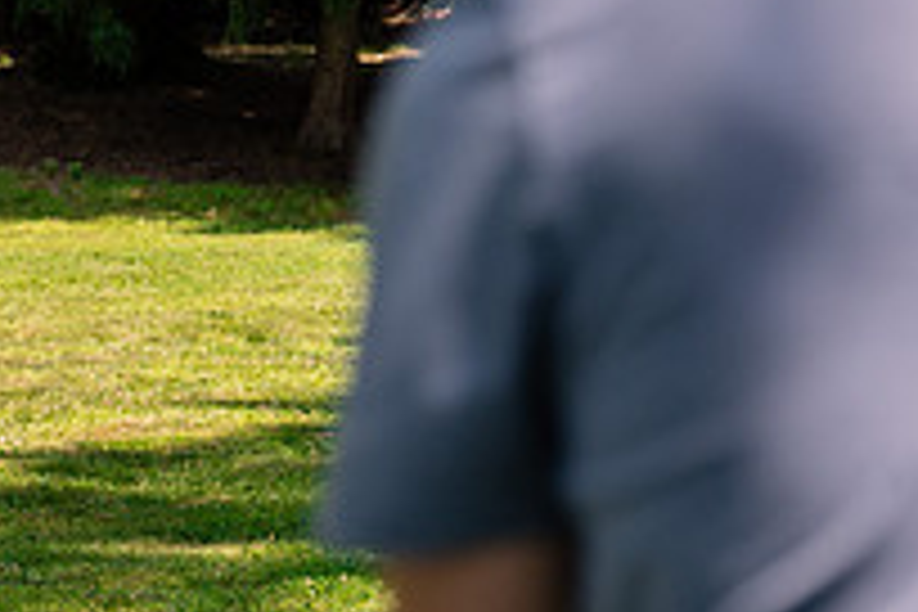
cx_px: -405
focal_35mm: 171
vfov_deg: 8.0
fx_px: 4360
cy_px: 482
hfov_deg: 11.6
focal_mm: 57
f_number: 2.8
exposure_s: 1/3200
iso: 400
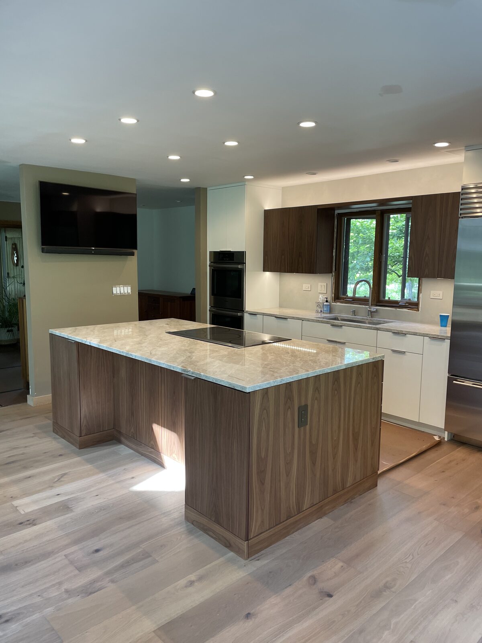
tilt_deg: -6.2
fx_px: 483
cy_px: 322
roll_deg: -1.1
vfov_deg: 67.3
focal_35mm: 26
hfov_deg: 53.1
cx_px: 241
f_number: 1.6
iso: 80
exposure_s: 1/60
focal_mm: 4.2
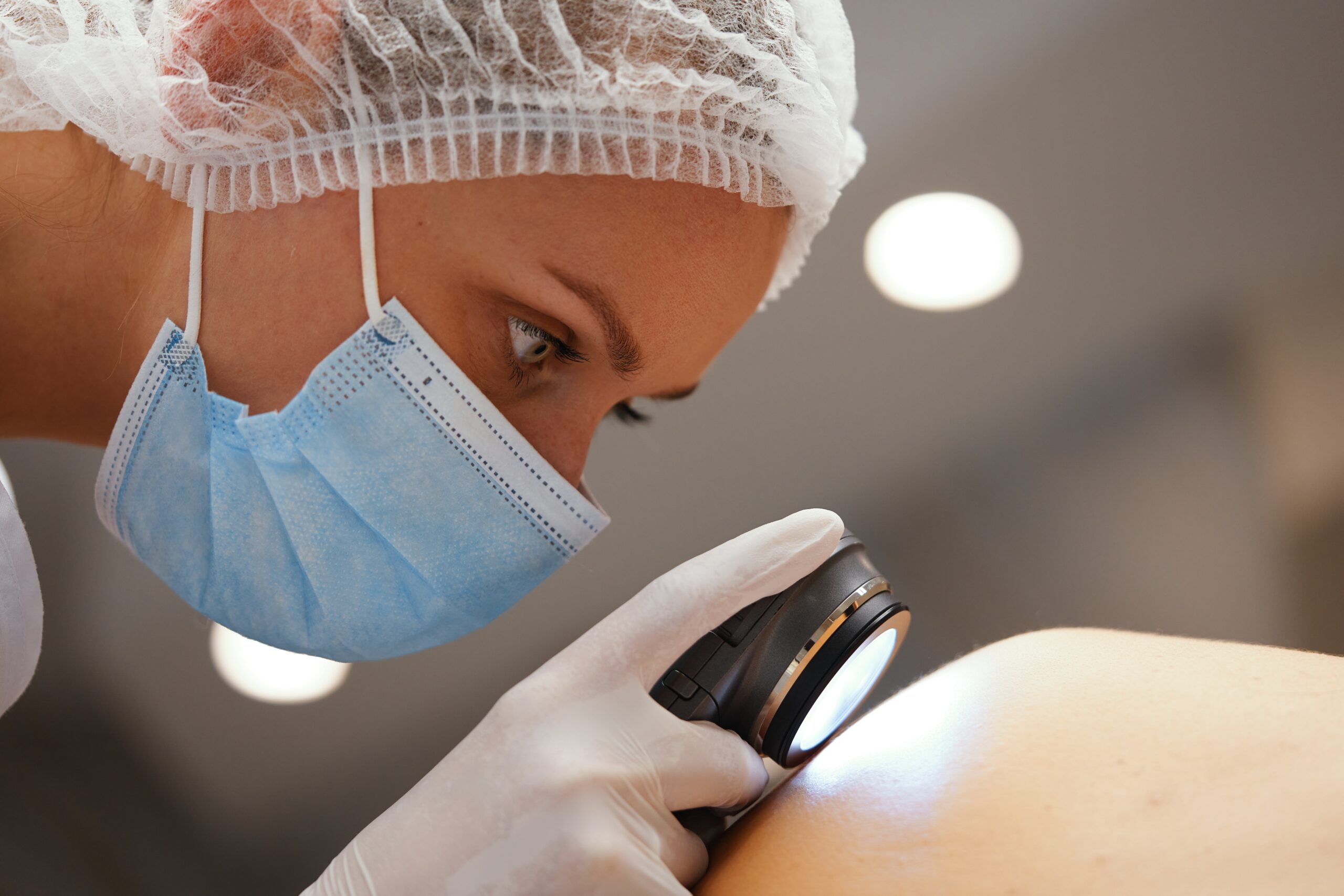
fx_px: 3360
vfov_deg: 15.2
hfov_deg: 22.6
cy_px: 448
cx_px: 672
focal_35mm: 90
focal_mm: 90
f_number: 2.8
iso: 500
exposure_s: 1/400
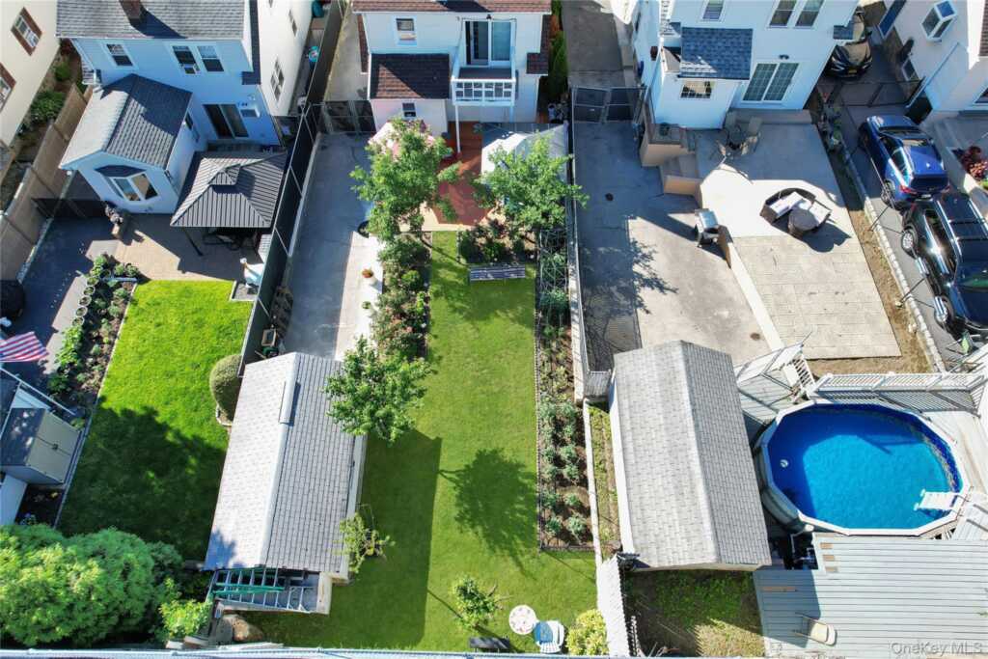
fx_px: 604
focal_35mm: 22
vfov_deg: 57.2
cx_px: 494
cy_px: 330
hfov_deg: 78.6
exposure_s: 1/640
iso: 120
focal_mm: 8.38
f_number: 2.8
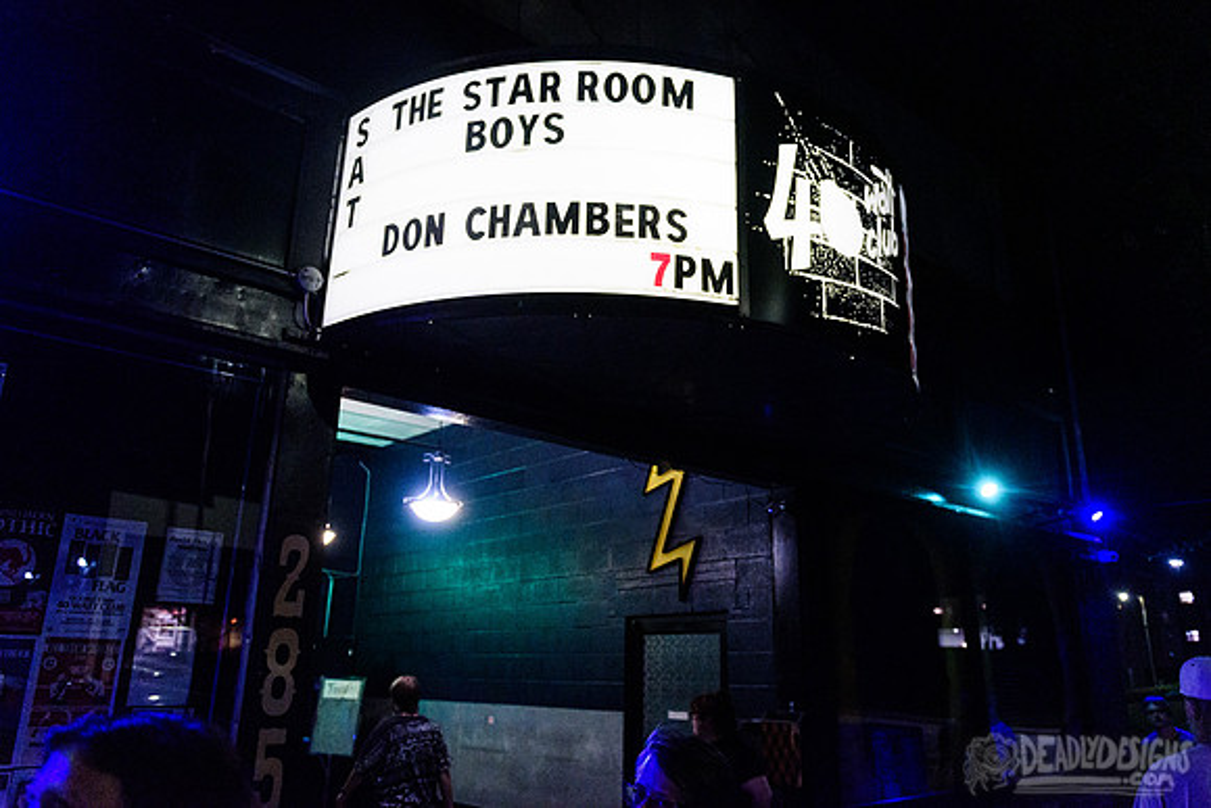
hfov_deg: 65.9
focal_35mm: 28
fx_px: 935
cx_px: 628
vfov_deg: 46.7
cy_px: 376
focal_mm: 26
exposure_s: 1/320
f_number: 3.2
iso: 3200
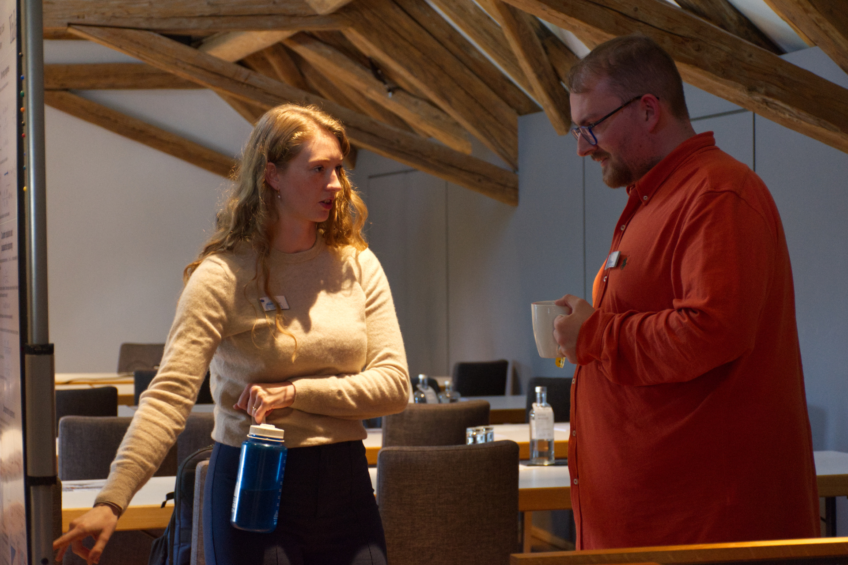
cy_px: 282
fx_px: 1979
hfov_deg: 24.2
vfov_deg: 16.3
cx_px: 424
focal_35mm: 84
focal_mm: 56
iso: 1600
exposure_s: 1/50
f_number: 4.8
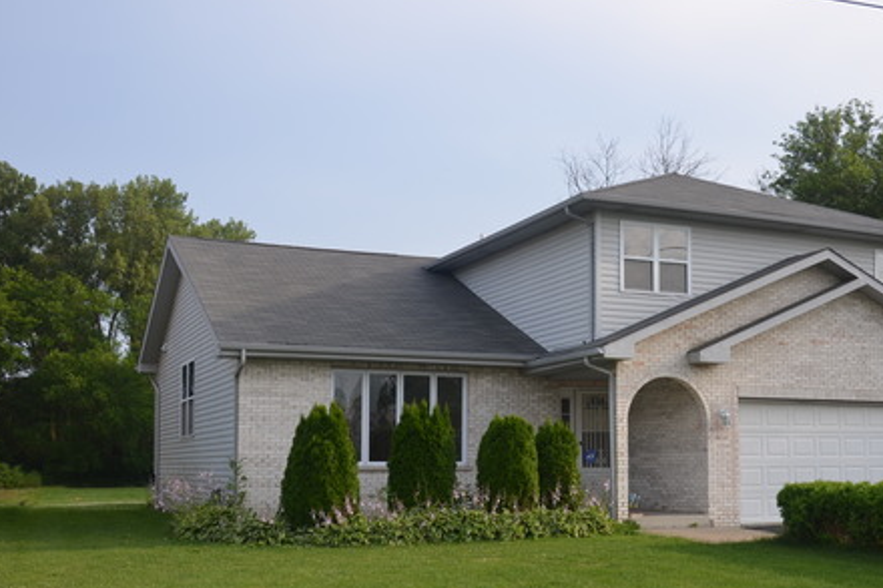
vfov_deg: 29.3
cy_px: 369
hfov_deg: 42.4
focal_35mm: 46
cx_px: 596
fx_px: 1121
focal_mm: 21
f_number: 5
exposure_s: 1/250
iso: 100
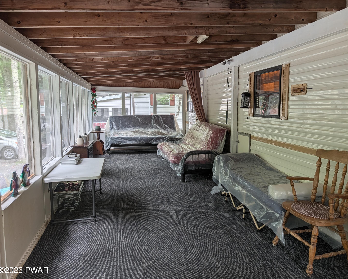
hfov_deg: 65.9
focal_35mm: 26
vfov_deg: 54.9
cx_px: 191
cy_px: 138
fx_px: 268
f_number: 1.68
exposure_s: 1/187
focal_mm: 6.9
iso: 17
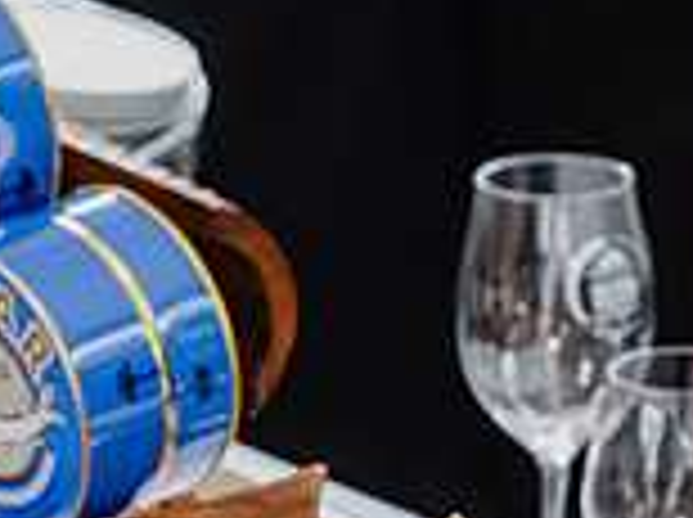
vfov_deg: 5.8
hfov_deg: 7.8
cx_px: 270
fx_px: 5077
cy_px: 669
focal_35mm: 254
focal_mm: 70
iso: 4000
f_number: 5.6
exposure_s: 1/320
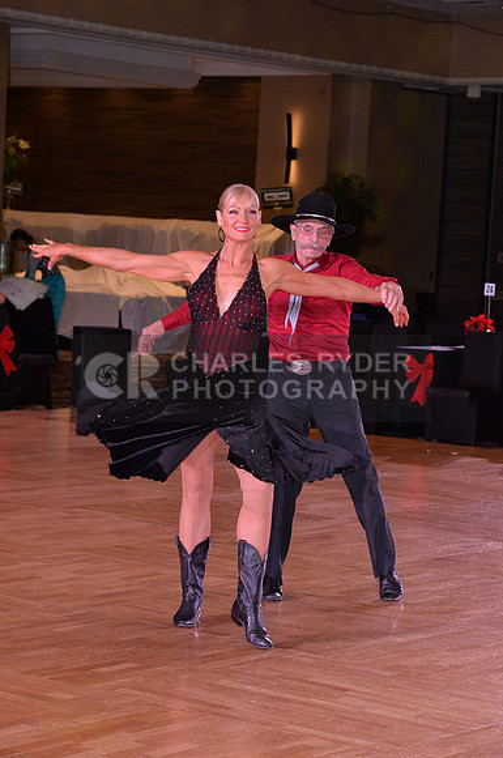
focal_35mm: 110
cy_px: 379
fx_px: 2312
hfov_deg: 12.4
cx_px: 252
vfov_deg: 18.6
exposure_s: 1/250
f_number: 6.3
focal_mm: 110
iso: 2000
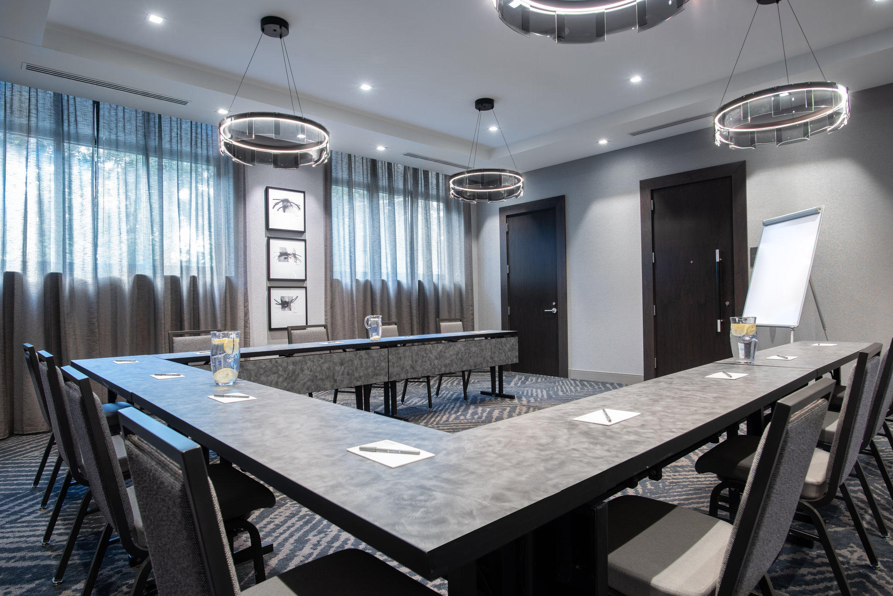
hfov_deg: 84.0
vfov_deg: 62.0
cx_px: 446
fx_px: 496
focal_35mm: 20
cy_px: 298
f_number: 8
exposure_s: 1/8
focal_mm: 20
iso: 200
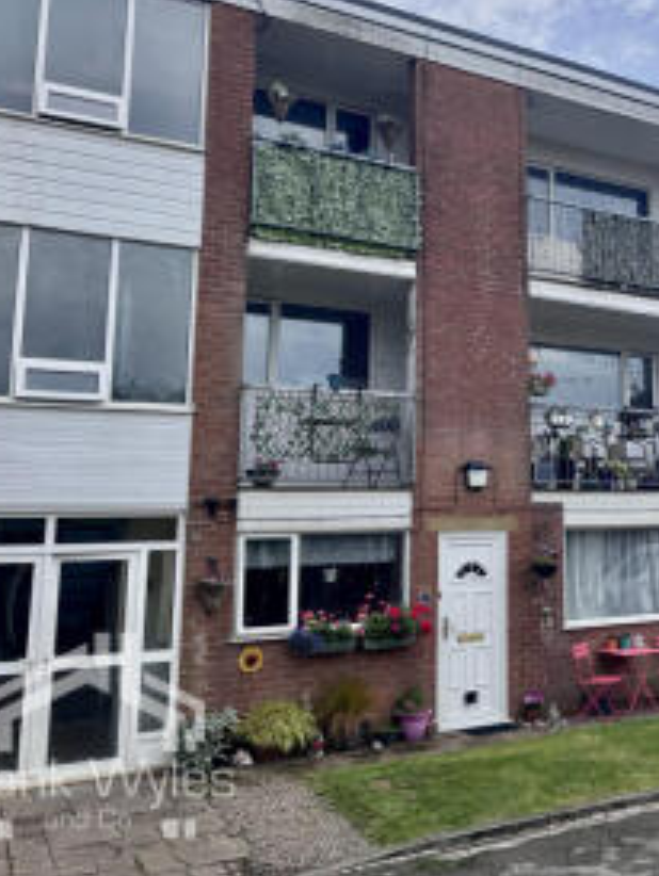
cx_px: 606
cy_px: 372
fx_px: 938
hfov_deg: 36.1
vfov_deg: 49.9
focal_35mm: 37
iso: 80
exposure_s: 1/4608
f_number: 1.78
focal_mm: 6.76
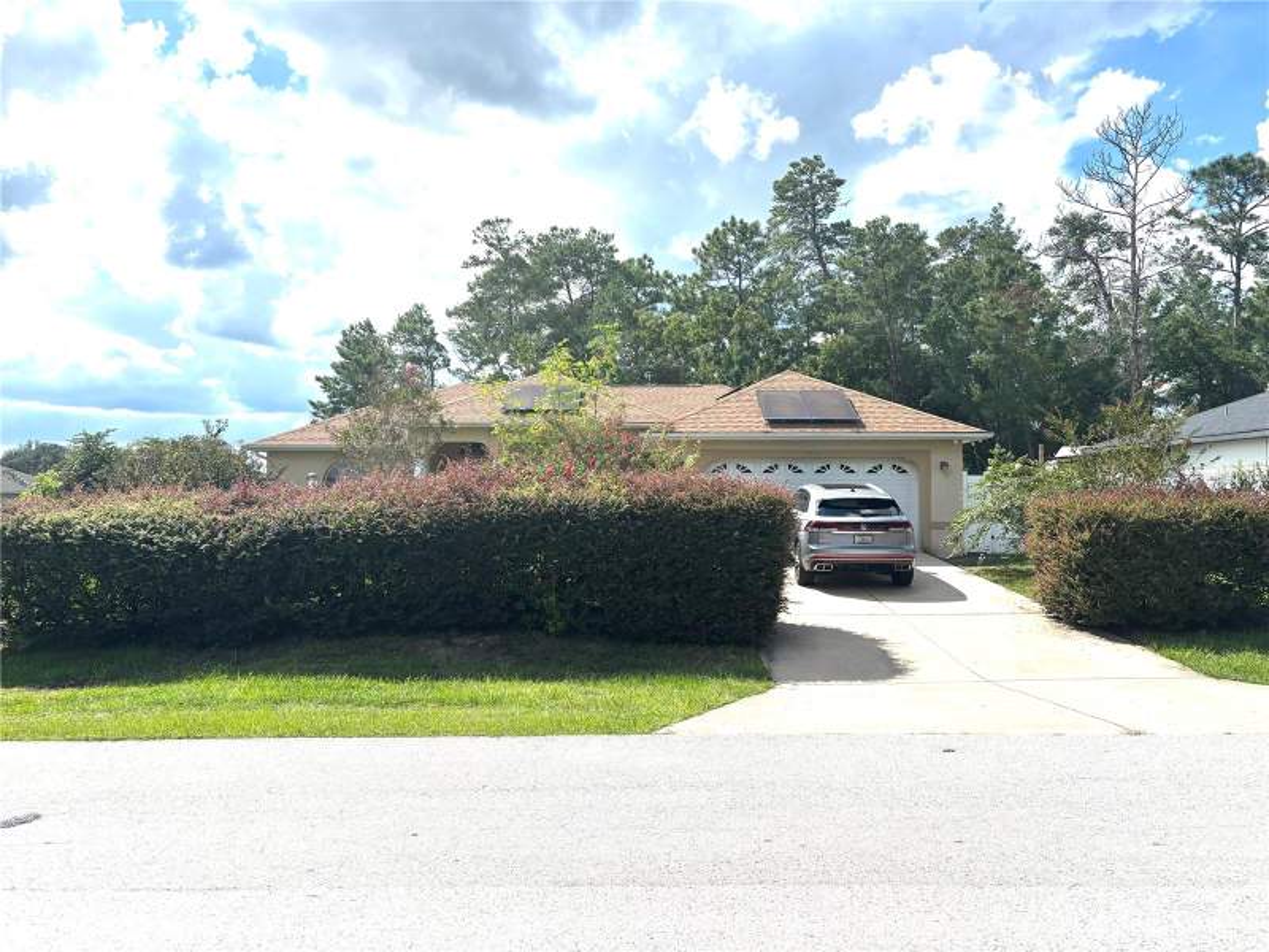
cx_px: 634
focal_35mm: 26
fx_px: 953
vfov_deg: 53.1
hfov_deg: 67.3
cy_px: 476
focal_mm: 5.96
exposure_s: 1/5952
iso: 50
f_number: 1.6
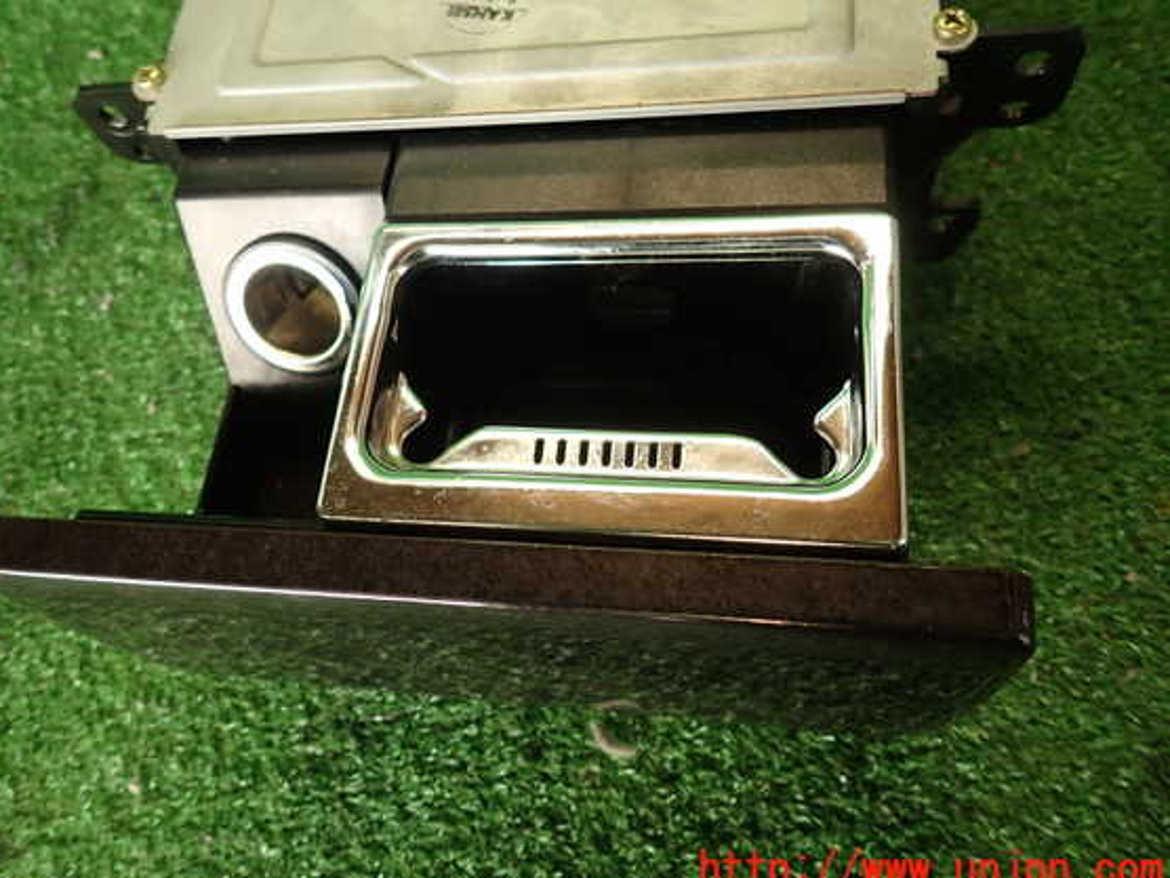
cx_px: 543
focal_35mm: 27
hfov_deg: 65.2
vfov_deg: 51.3
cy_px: 423
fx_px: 913
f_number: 2
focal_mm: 4.5
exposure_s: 1/60
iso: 160
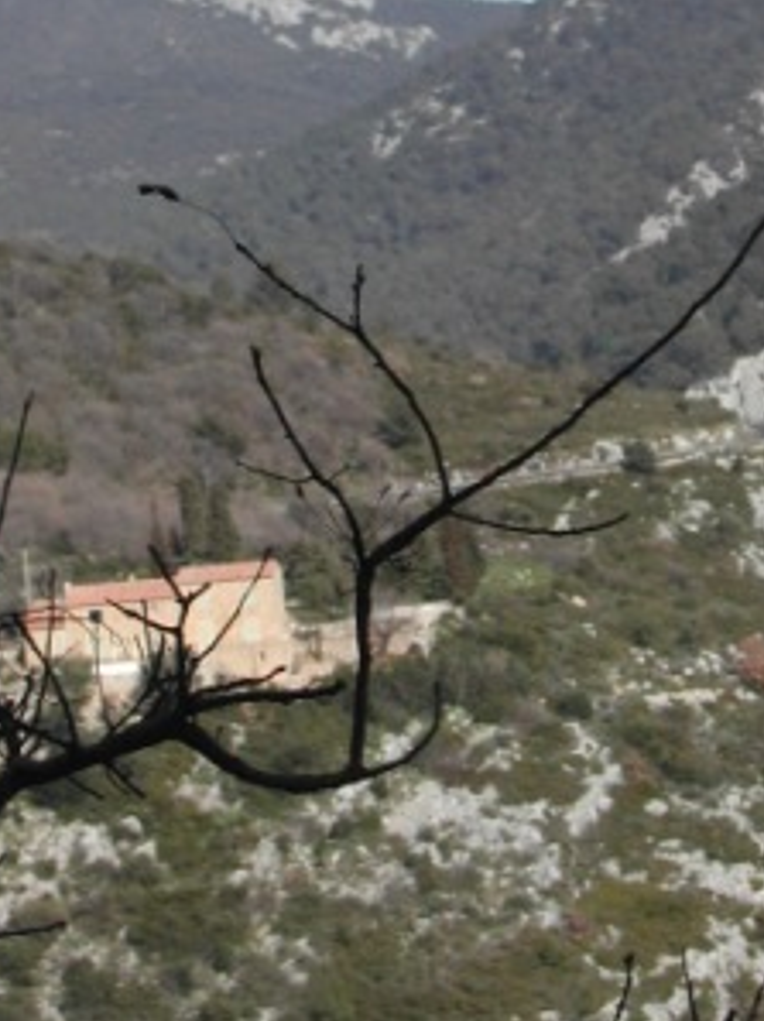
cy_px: 267
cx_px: 476
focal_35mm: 131
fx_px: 3861
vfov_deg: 15.0
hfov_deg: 11.3
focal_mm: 18.4
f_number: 11.6
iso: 100
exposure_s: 1/128
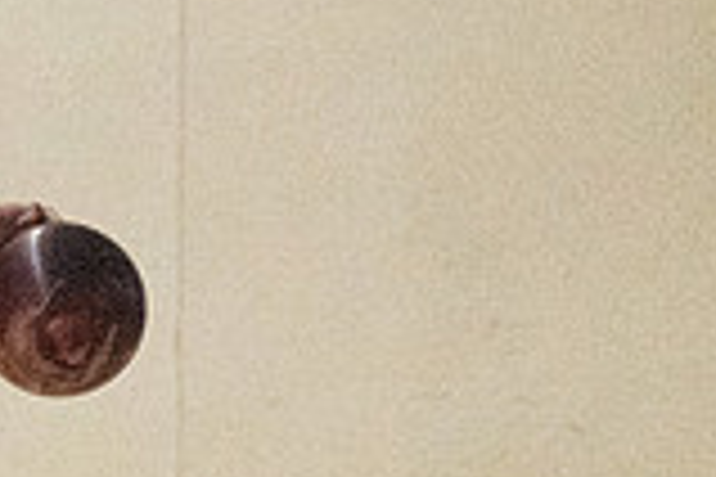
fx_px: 9983
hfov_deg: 4.1
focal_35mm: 502
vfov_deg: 2.7
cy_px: 256
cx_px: -500
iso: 10000
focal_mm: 92
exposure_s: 1/1250
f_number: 4.5
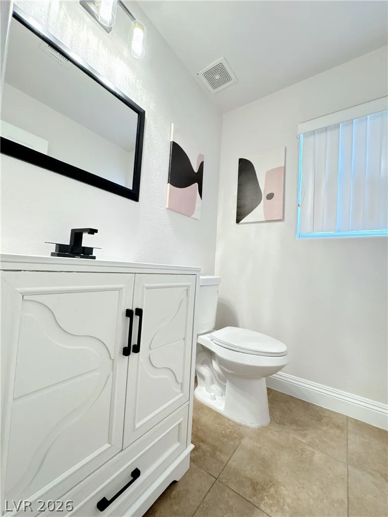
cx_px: 194
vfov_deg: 102.1
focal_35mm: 14
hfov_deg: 85.7
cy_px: 258
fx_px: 209
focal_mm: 2.22
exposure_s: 1/60
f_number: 2.2
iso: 320
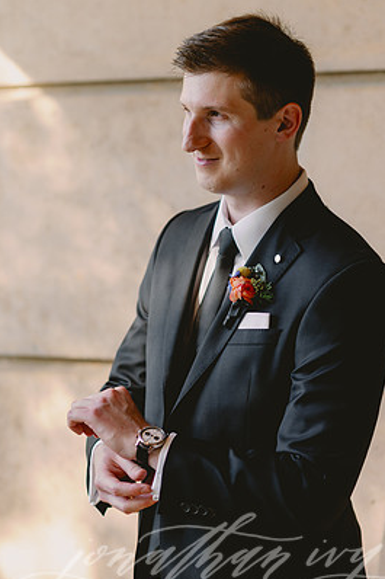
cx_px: 213
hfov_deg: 14.2
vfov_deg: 21.2
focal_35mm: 96
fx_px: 1541
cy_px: 288
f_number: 2.5
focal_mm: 85
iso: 80
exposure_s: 1/200
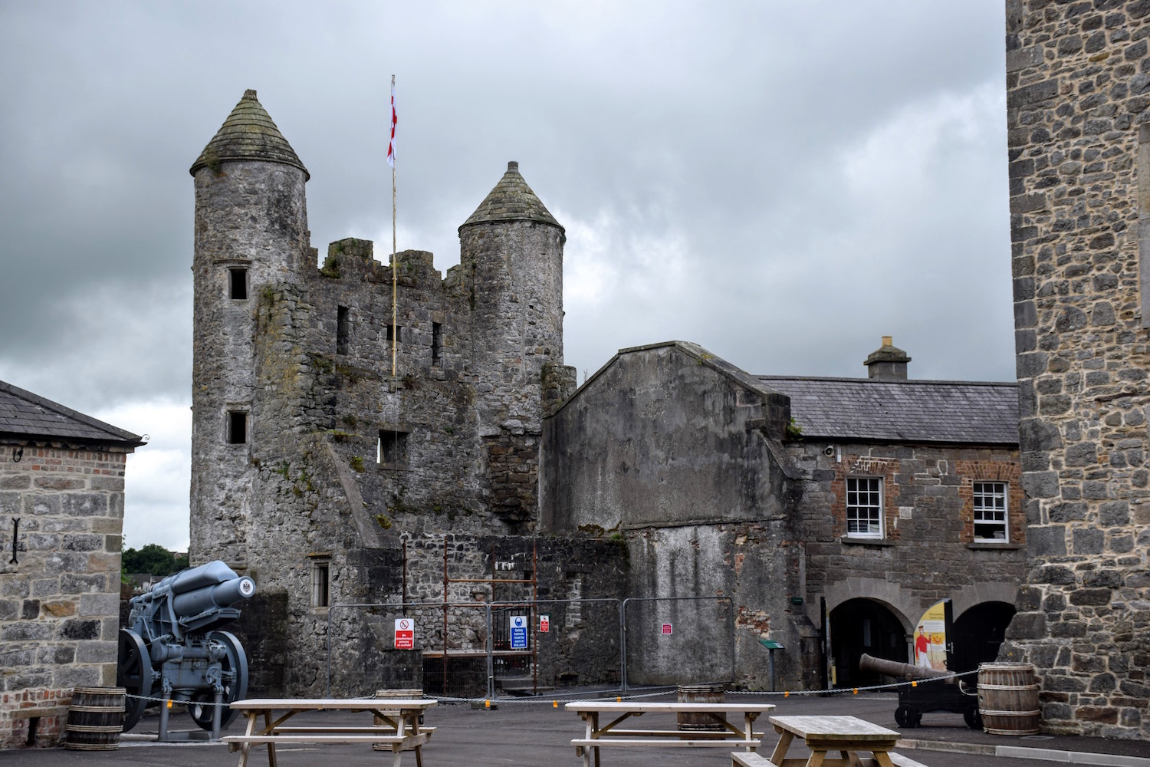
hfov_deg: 38.9
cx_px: 575
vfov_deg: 26.5
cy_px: 384
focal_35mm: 51
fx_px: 1629
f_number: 10
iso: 200
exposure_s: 1/320
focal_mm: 34
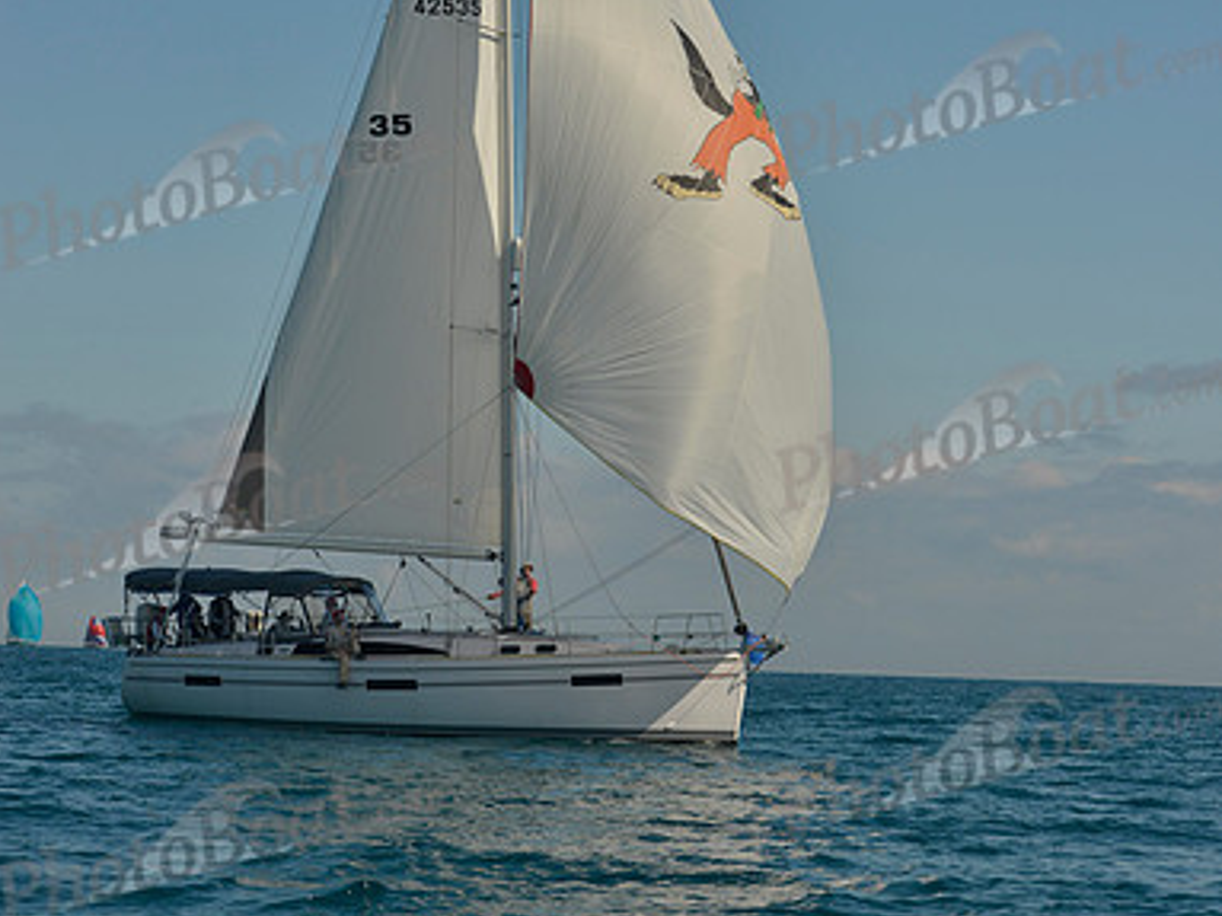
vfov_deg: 14.5
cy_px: 310
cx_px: 611
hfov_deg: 19.3
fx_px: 3600
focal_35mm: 102
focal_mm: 70
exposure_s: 1/640
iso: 200
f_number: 10
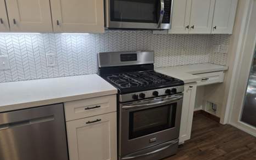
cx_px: 127
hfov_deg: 72.6
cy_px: 80
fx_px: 174
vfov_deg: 49.2
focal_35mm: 25
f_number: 1.7
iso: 64
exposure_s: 1/120
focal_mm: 6.3
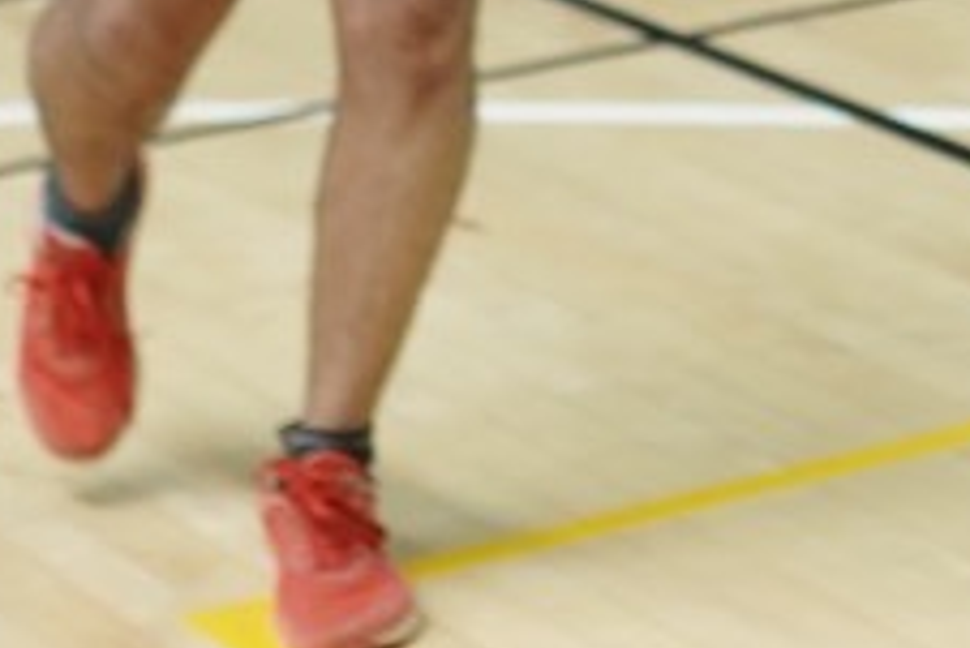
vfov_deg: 5.7
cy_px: -880
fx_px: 6255
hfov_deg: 8.6
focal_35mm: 232
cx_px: 1644
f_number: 2
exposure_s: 1/160
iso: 1250
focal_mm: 35
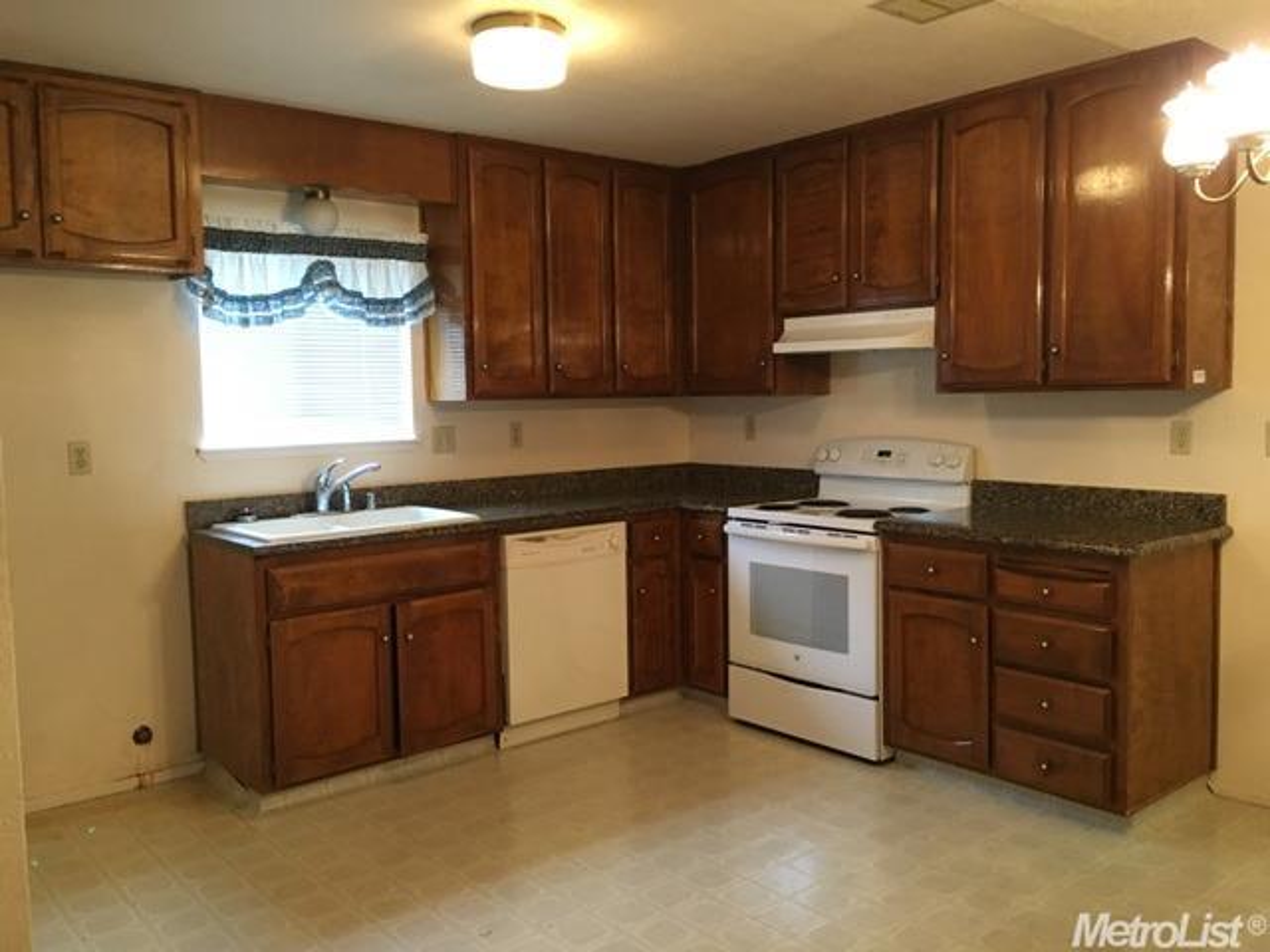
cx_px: 635
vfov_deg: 48.2
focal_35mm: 29
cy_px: 476
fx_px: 1064
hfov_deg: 61.7
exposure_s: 1/30
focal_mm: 4.15
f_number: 2.2
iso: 160
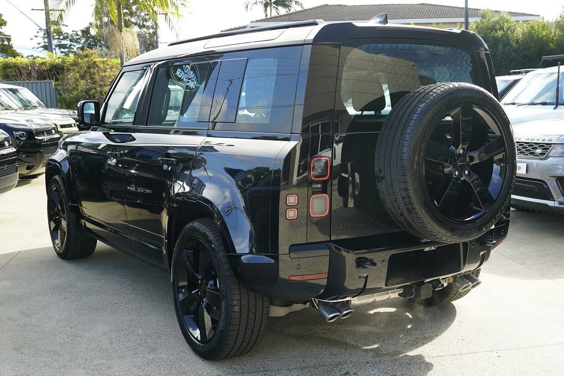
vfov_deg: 36.9
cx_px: 282
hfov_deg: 53.1
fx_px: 564
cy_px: 188
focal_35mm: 36
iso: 1000
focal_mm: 36
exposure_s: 1/160
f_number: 7.1
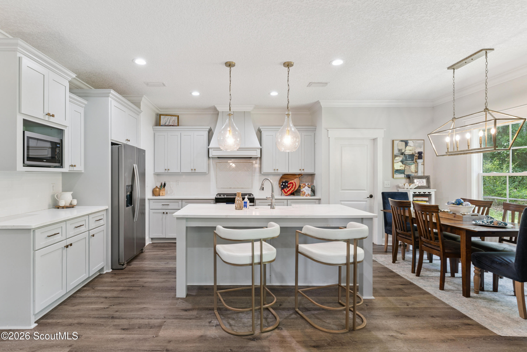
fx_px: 249
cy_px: 176
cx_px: 264
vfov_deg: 70.5
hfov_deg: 93.3
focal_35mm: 17
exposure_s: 1/13
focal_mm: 17
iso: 250
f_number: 8
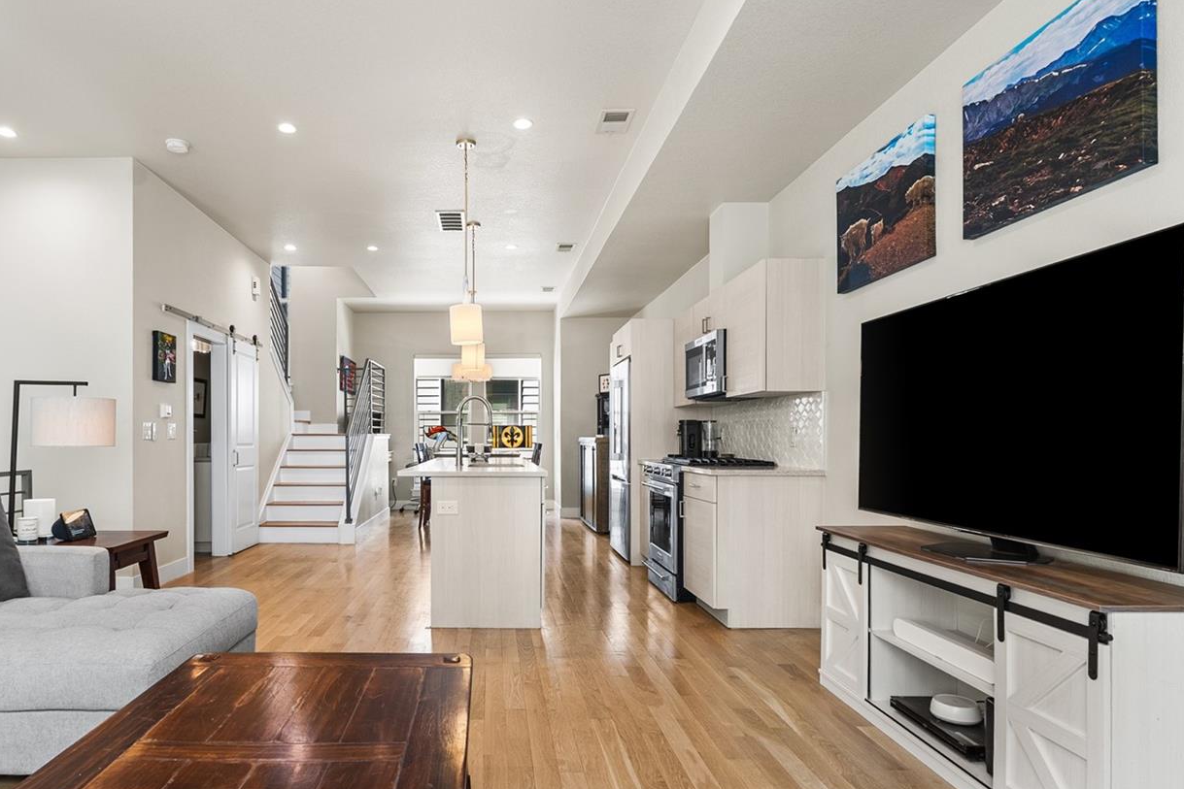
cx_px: 478
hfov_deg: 80.3
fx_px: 691
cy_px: 431
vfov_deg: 59.4
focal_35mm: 21
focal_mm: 16
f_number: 8
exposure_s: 1/2
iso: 200
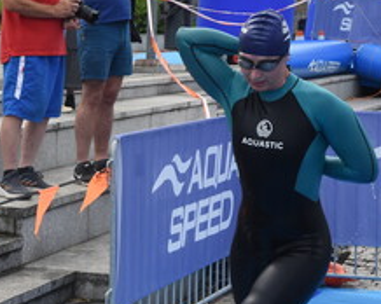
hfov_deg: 15.4
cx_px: 40
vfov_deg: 12.4
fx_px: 1396
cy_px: 183
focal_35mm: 124
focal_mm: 45
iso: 1250
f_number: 11
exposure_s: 1/500
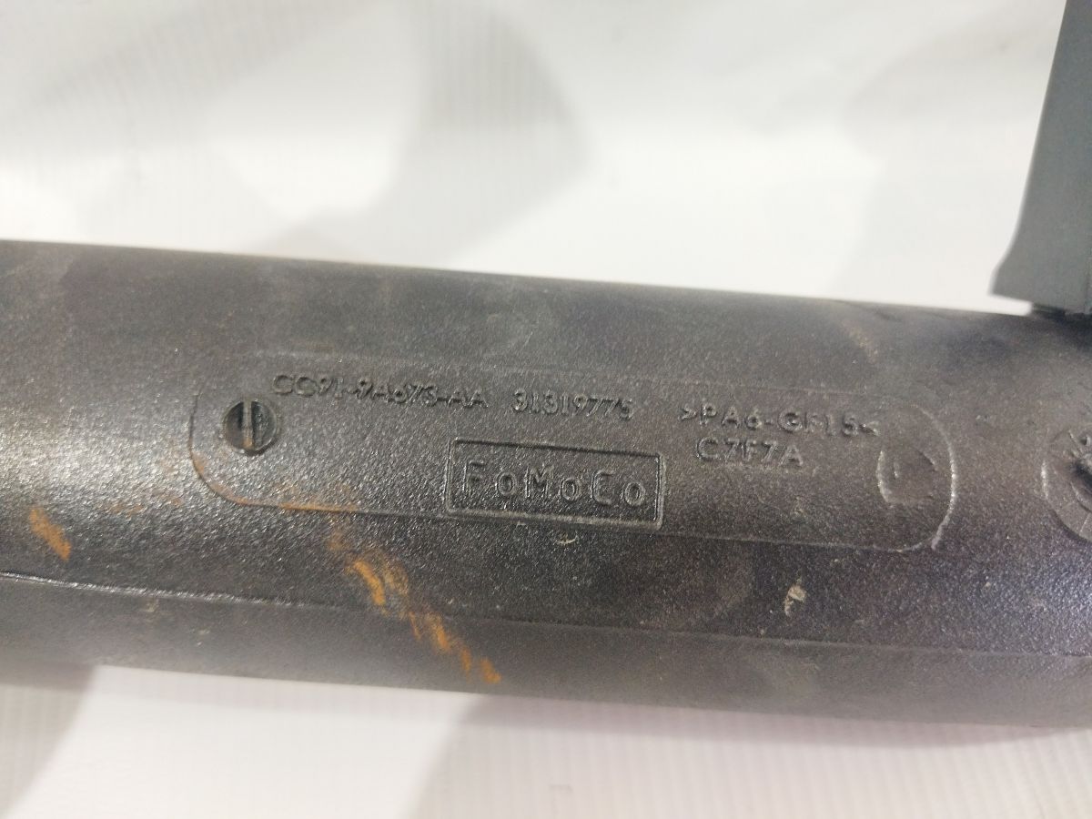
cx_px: 546
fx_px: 852
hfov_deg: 65.3
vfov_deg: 51.4
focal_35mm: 27
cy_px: 410
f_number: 1.79
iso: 194
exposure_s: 1/25
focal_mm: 4.71
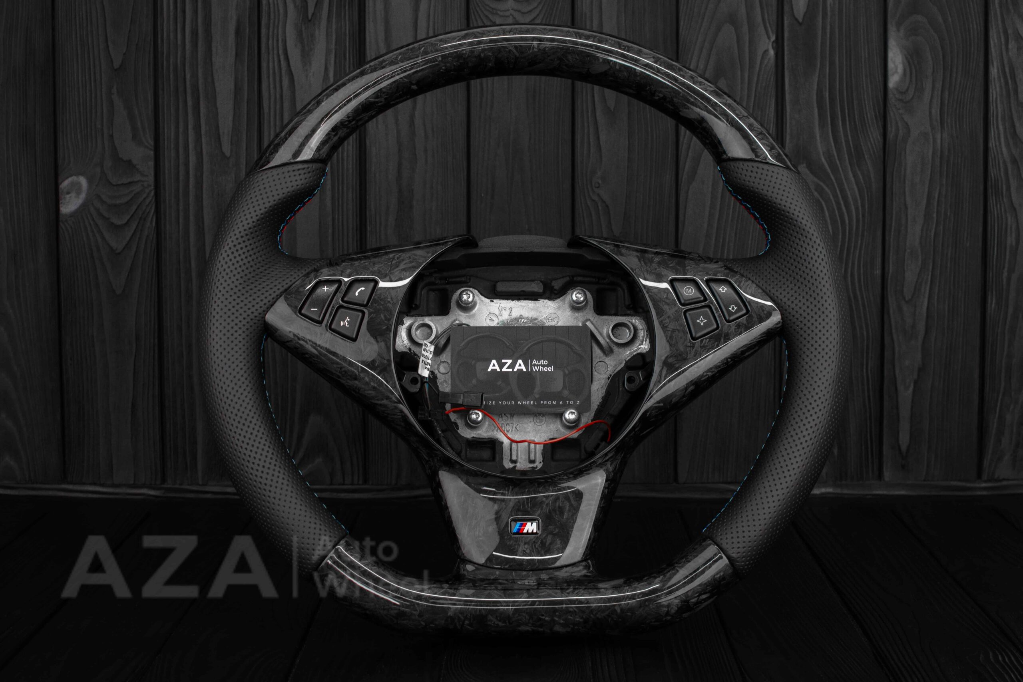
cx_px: 512
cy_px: 341
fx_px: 1492
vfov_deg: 25.8
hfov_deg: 37.8
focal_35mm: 52
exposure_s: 1/125
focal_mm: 35
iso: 500
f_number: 6.3
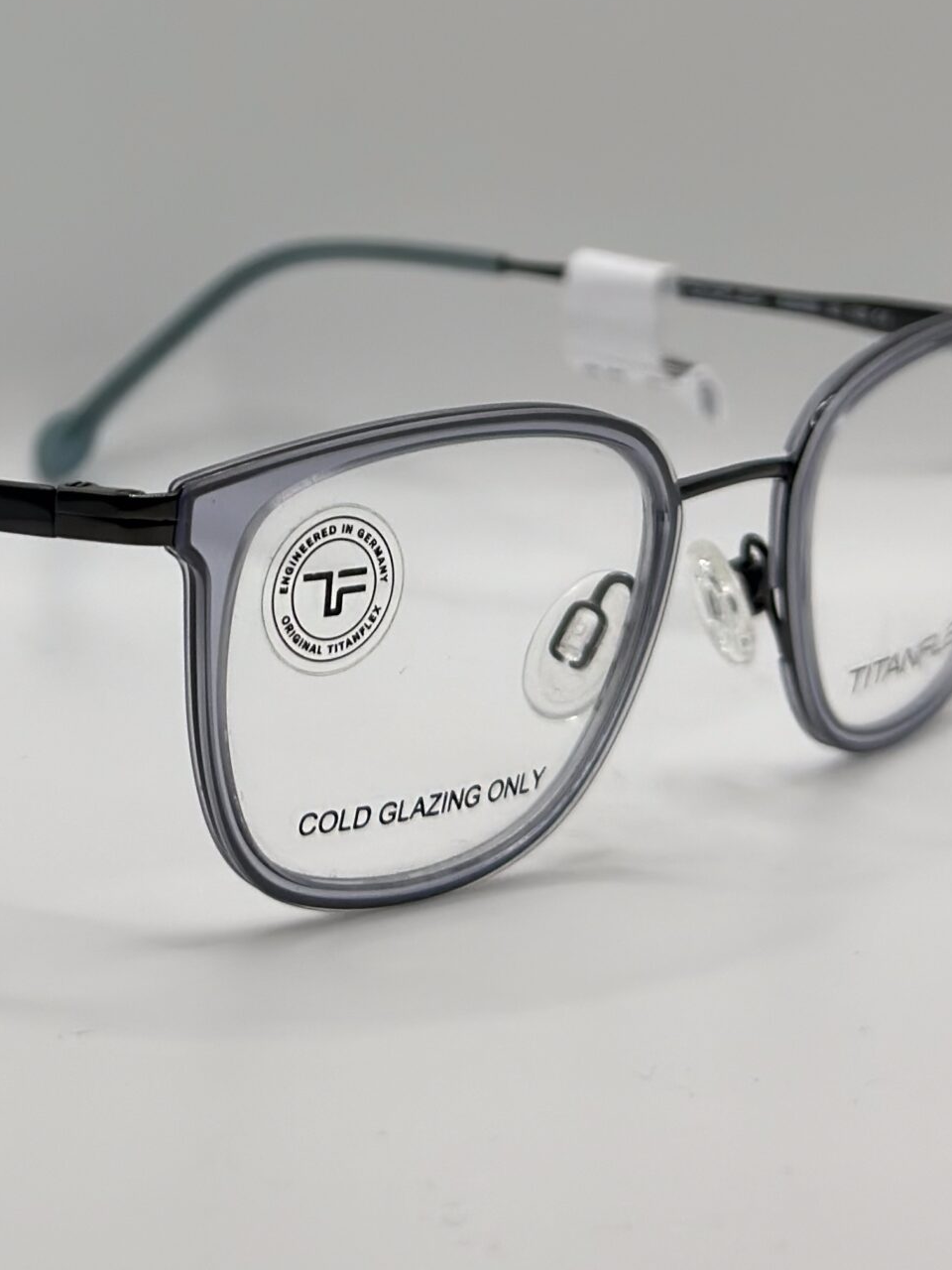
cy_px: 33
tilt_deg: -6.5
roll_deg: +0.1
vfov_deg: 19.9
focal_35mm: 96
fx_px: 3520
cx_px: 109
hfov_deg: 15.2
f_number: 1.78
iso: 80
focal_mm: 6.86
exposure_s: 1/980
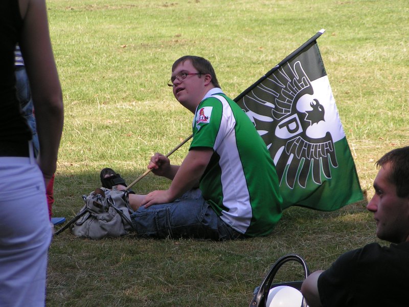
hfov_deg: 10.0
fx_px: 2328
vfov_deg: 7.5
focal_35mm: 197
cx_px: 204
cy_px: 154
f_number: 3.5
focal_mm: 30.1
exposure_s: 1/400
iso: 50
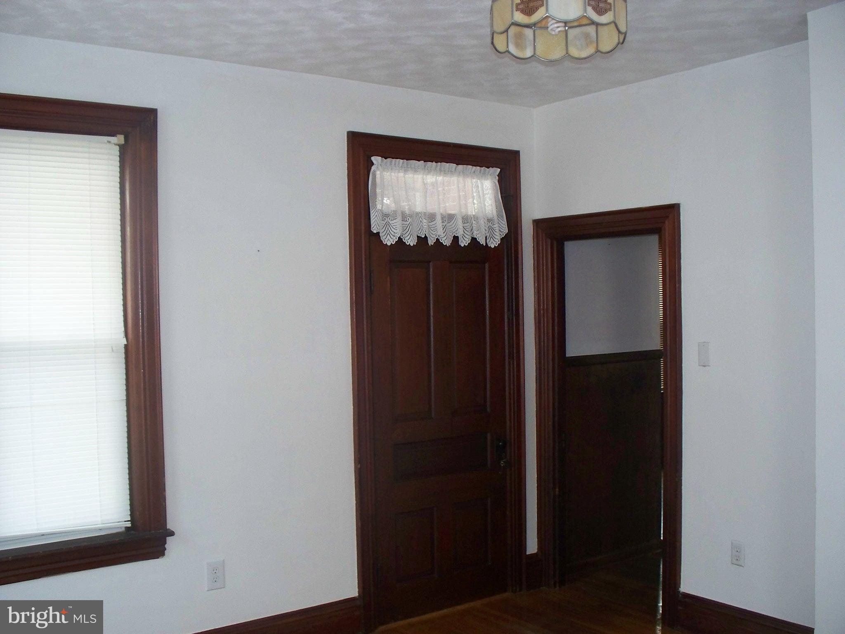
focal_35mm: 36
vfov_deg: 39.7
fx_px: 879
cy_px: 317
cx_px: 422
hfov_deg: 51.4
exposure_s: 1/40
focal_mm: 7.54
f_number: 2.8
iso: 200
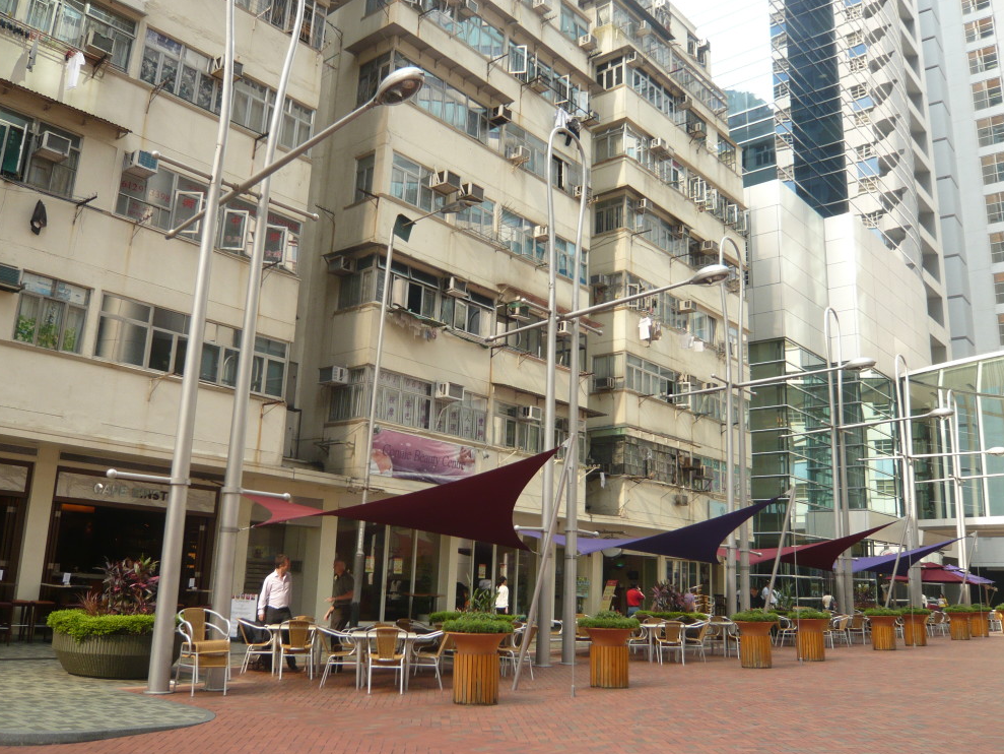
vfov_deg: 48.2
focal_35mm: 29
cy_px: 368
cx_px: 507
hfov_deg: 61.7
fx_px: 841
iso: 100
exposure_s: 1/100
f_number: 2.8
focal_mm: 4.6
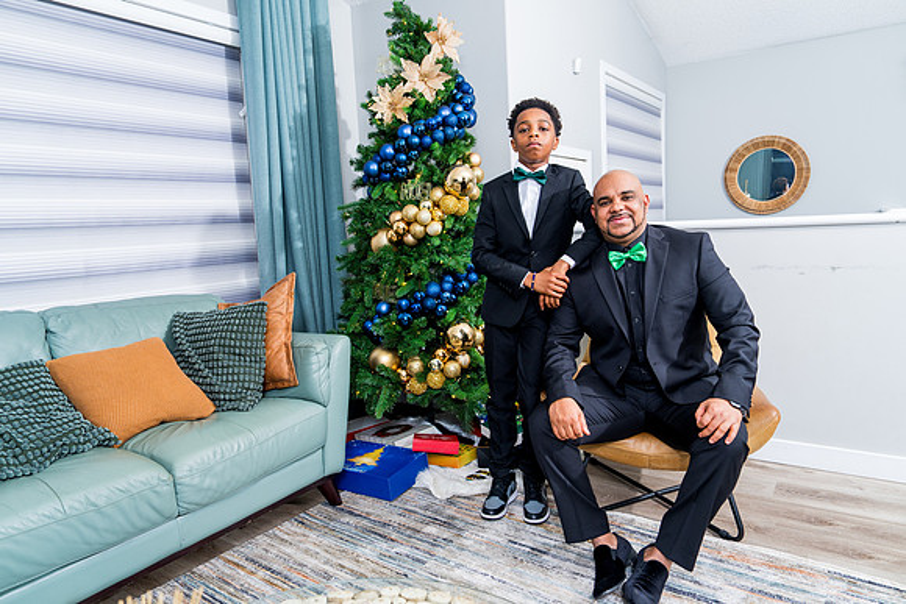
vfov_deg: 53.2
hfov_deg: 73.7
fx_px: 604
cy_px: 302
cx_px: 453
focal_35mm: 24
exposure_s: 1/160
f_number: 4
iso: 200
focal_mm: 24
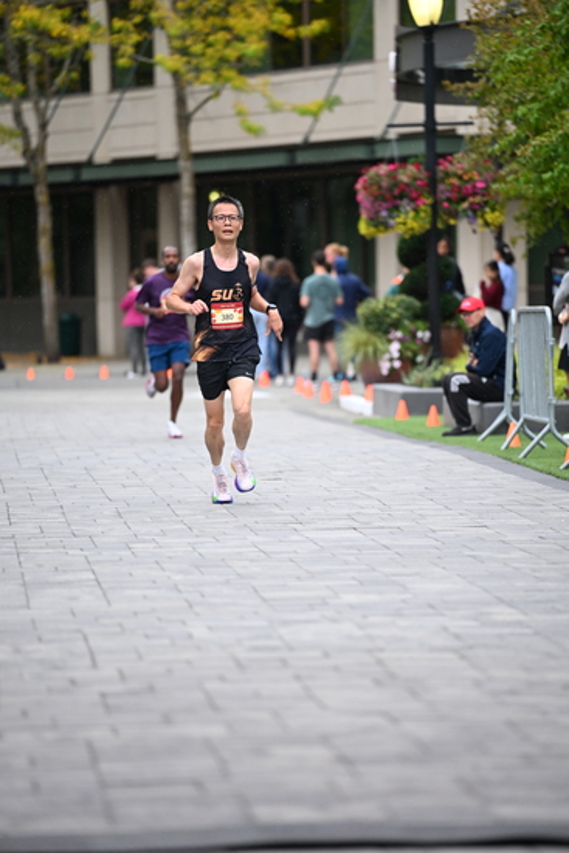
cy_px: 426
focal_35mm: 200
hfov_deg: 6.9
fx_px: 4738
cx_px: 284
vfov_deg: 10.3
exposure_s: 1/1600
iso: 1250
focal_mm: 200
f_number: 2.8
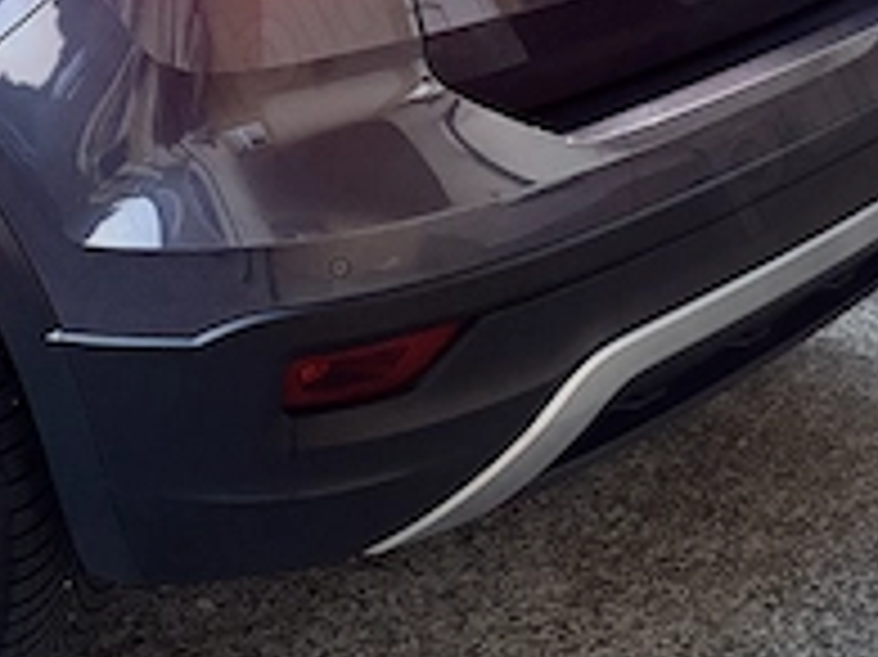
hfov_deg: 23.6
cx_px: 41
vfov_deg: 18.1
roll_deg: -0.2
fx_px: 2028
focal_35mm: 80
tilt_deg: -12.0
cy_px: 36
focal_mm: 5.96
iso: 640
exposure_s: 1/40
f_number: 1.6
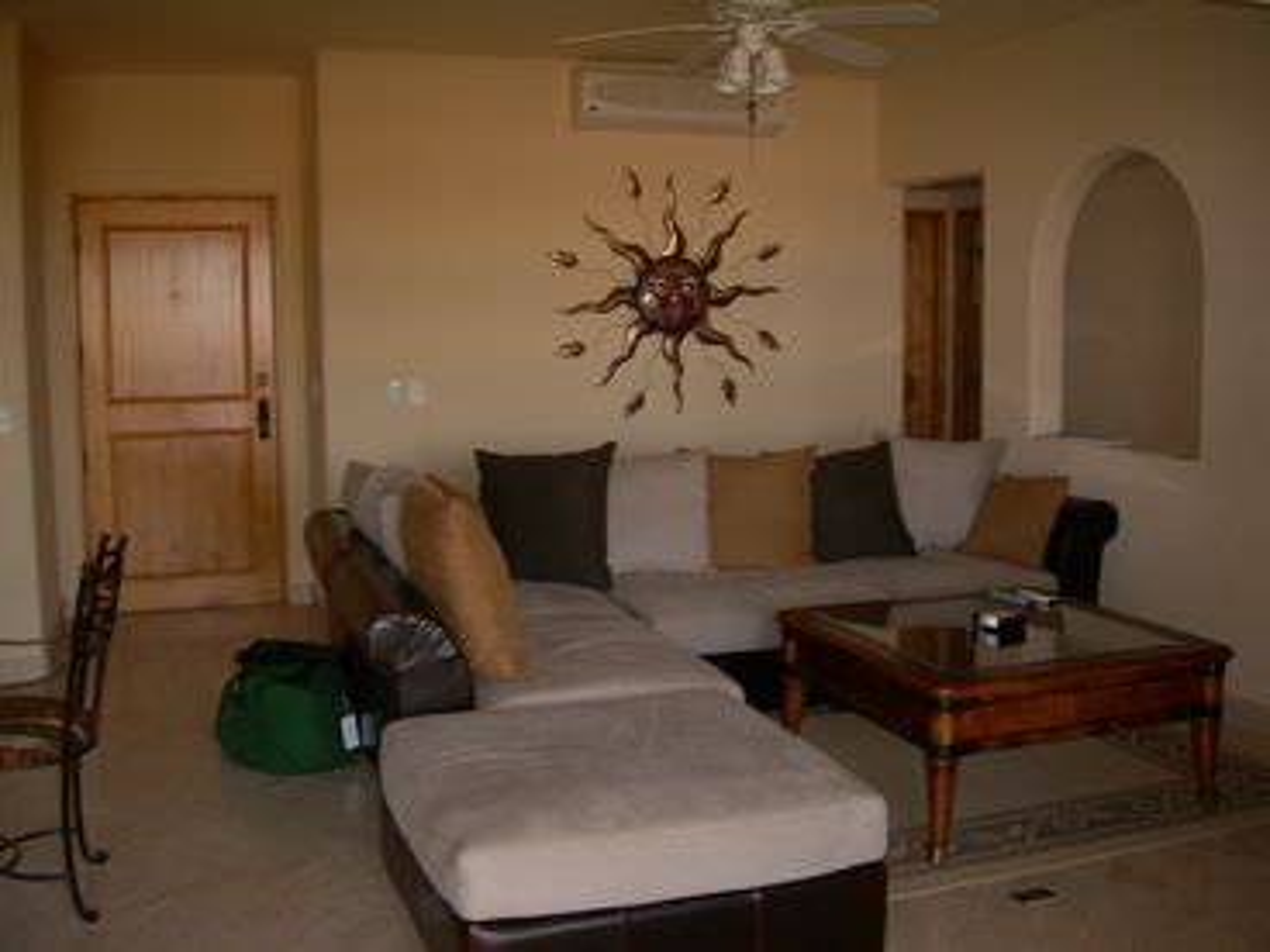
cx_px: 635
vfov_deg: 37.7
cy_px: 476
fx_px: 1394
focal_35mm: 38
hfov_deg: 49.0
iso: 91
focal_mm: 7.8
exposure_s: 1/60.1
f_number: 2.8
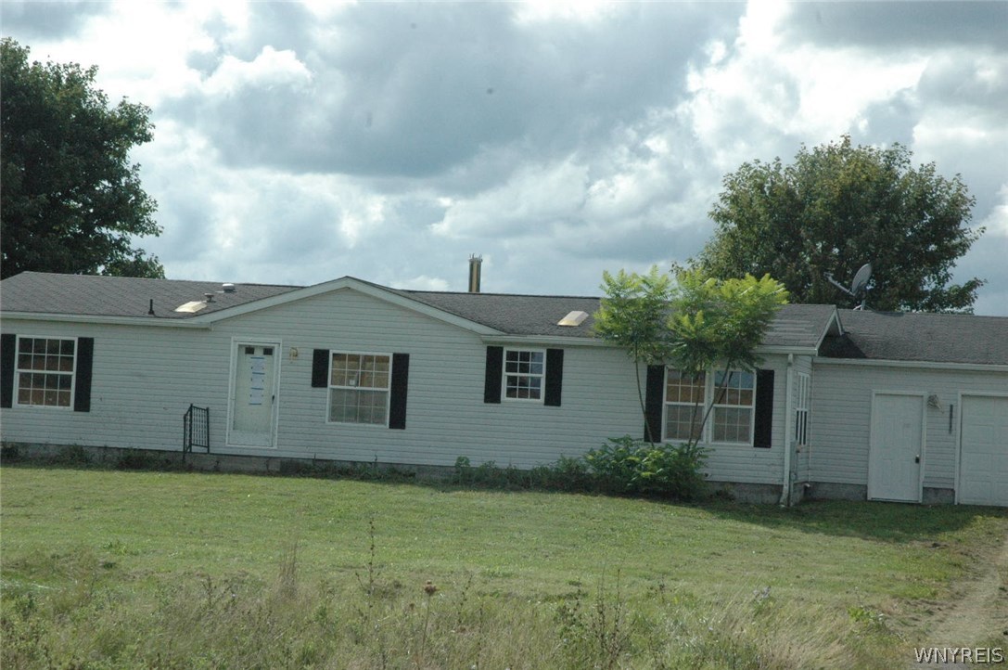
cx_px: 504
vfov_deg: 15.2
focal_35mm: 90
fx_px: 2517
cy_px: 335
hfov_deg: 22.6
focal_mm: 60
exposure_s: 1/1250
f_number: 18
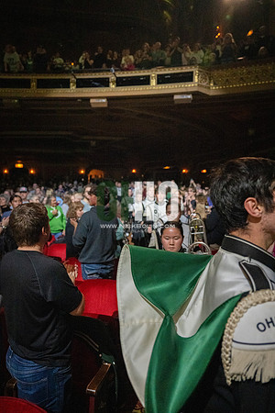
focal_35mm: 24
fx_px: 275
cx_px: 138
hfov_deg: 53.1
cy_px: 206
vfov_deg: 73.7
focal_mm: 24
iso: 12800
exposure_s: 1/500
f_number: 2.8
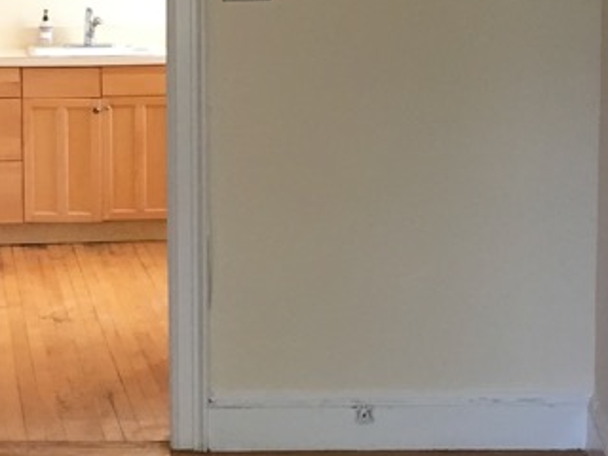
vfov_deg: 12.8
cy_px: 215
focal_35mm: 116
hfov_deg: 17.0
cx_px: 296
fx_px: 2037
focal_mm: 4.15
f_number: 2.2
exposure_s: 1/30
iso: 40
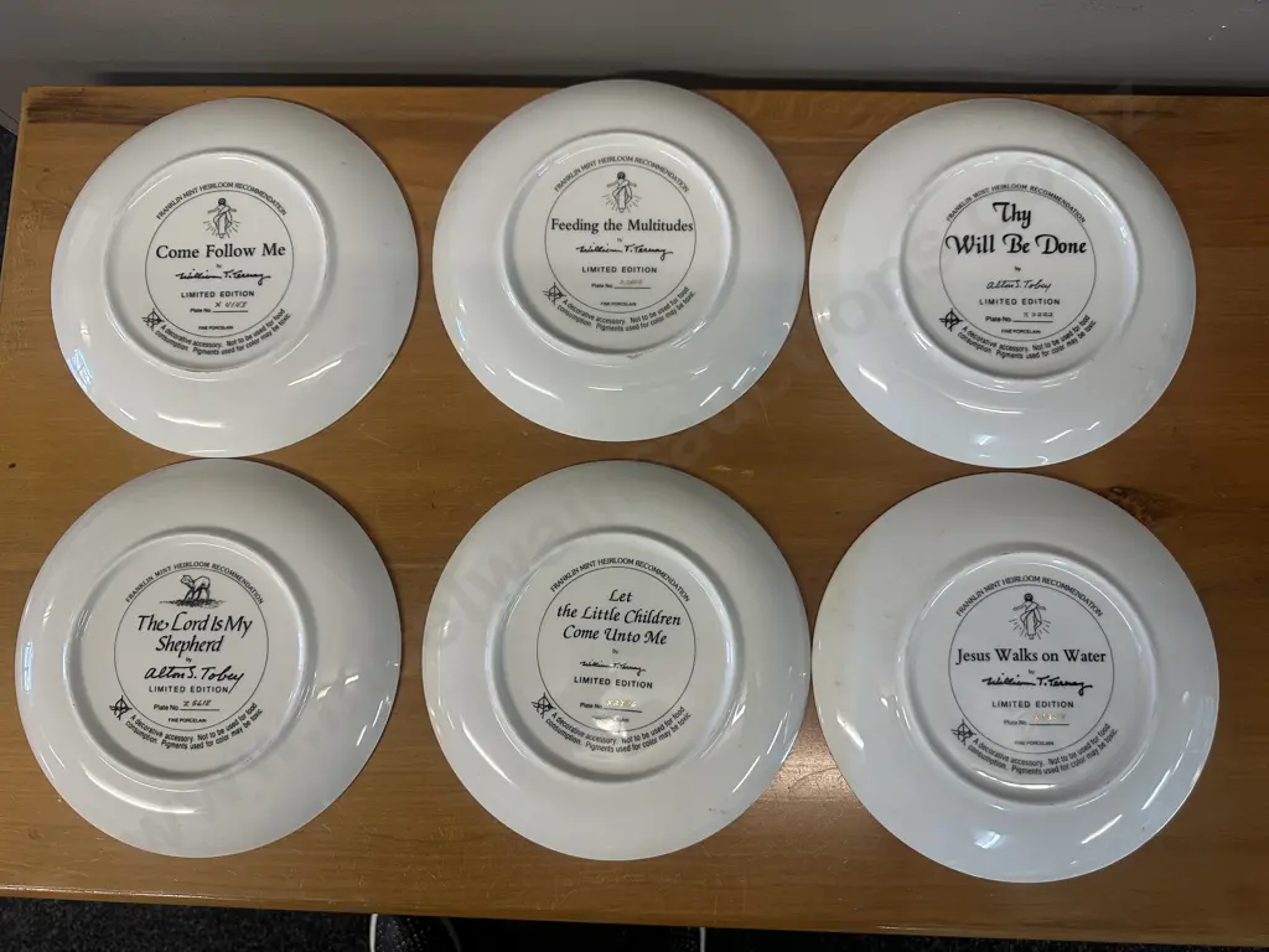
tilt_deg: -82.5
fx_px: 880
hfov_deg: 71.6
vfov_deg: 56.8
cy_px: 476
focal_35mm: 24
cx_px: 634
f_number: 1.78
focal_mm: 6.86
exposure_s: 1/100
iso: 200
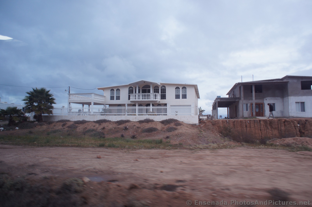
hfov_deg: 73.8
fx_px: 208
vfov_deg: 53.0
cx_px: 156
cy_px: 104
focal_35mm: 24
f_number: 4
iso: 200
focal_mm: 16
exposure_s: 1/160
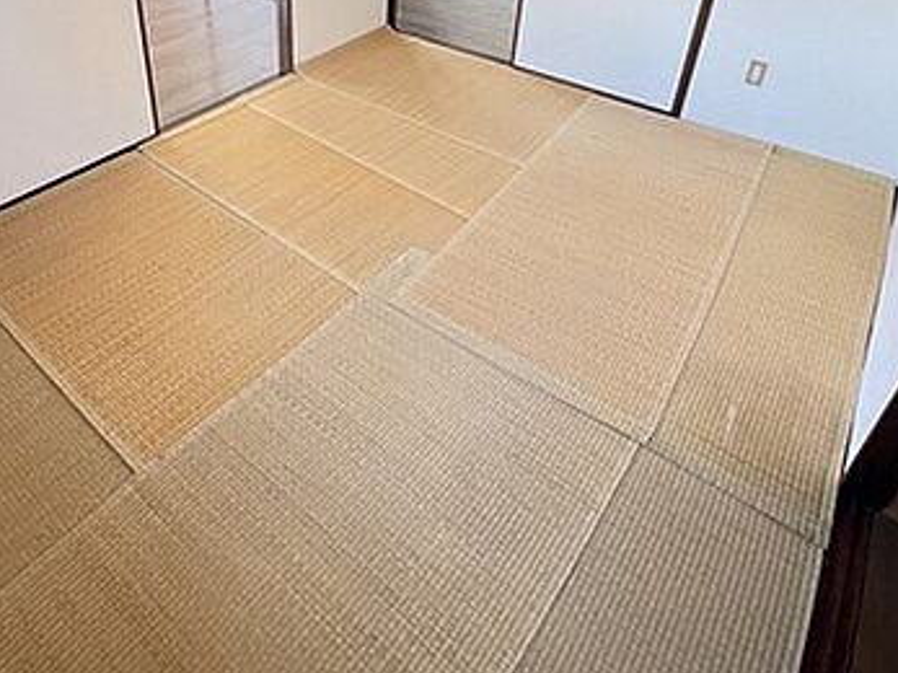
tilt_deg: -29.1
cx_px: 326
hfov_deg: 70.2
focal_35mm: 24
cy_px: 111
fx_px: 622
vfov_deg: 52.2
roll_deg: +0.4
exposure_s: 1/66
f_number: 1.8
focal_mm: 1.57
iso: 250
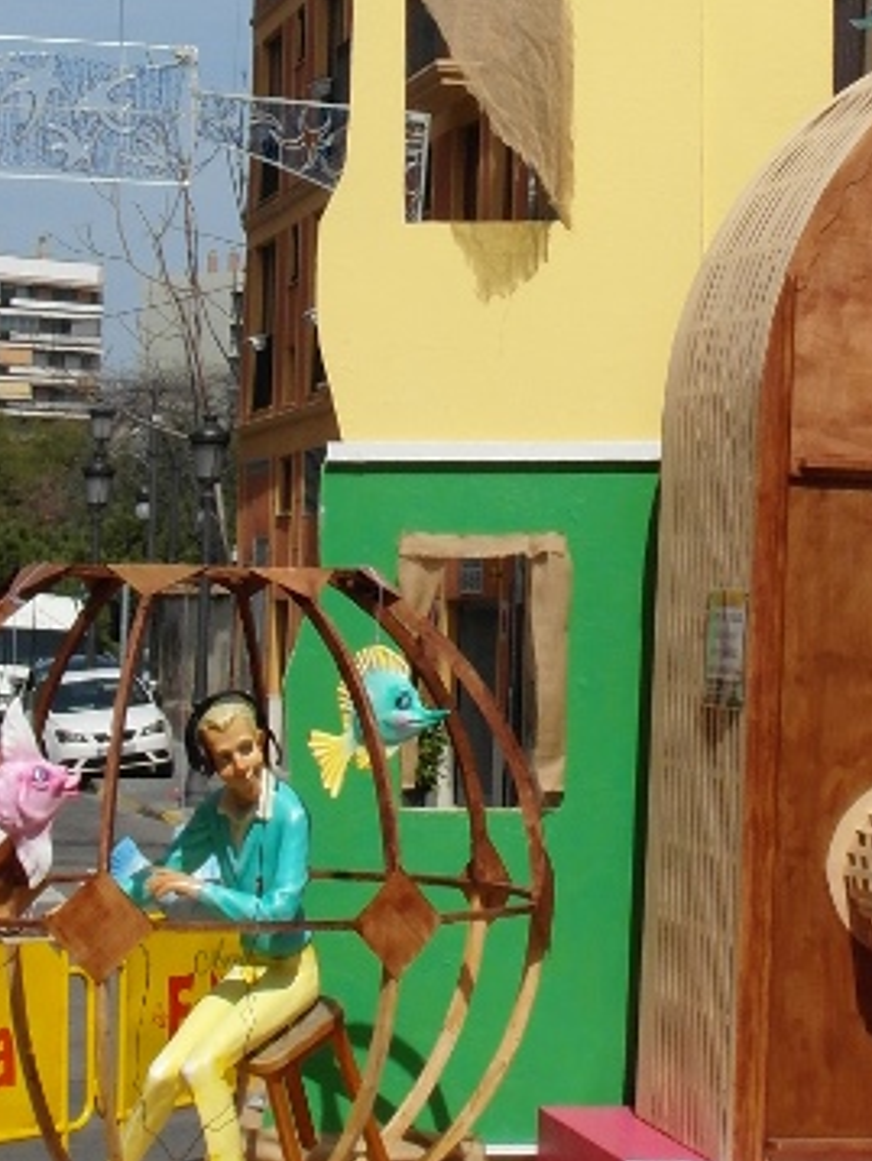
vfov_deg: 16.2
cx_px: 872
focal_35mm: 120
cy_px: 146
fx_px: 4026
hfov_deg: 12.2
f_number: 4.5
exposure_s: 1/1500
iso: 100
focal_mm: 7.5
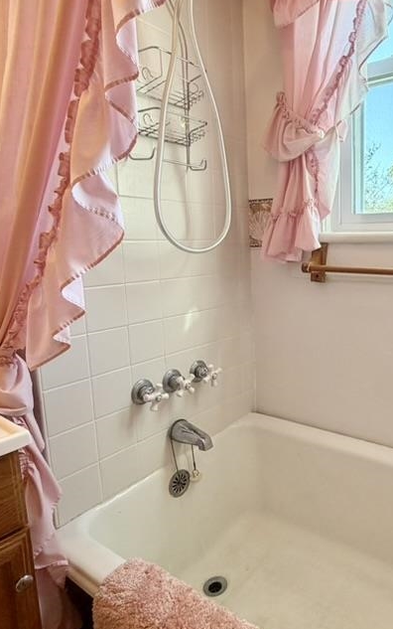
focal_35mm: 24
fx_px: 411
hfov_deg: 48.7
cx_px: 304
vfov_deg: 74.8
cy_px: 310
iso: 125
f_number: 2.2
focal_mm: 2.22
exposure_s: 1/120
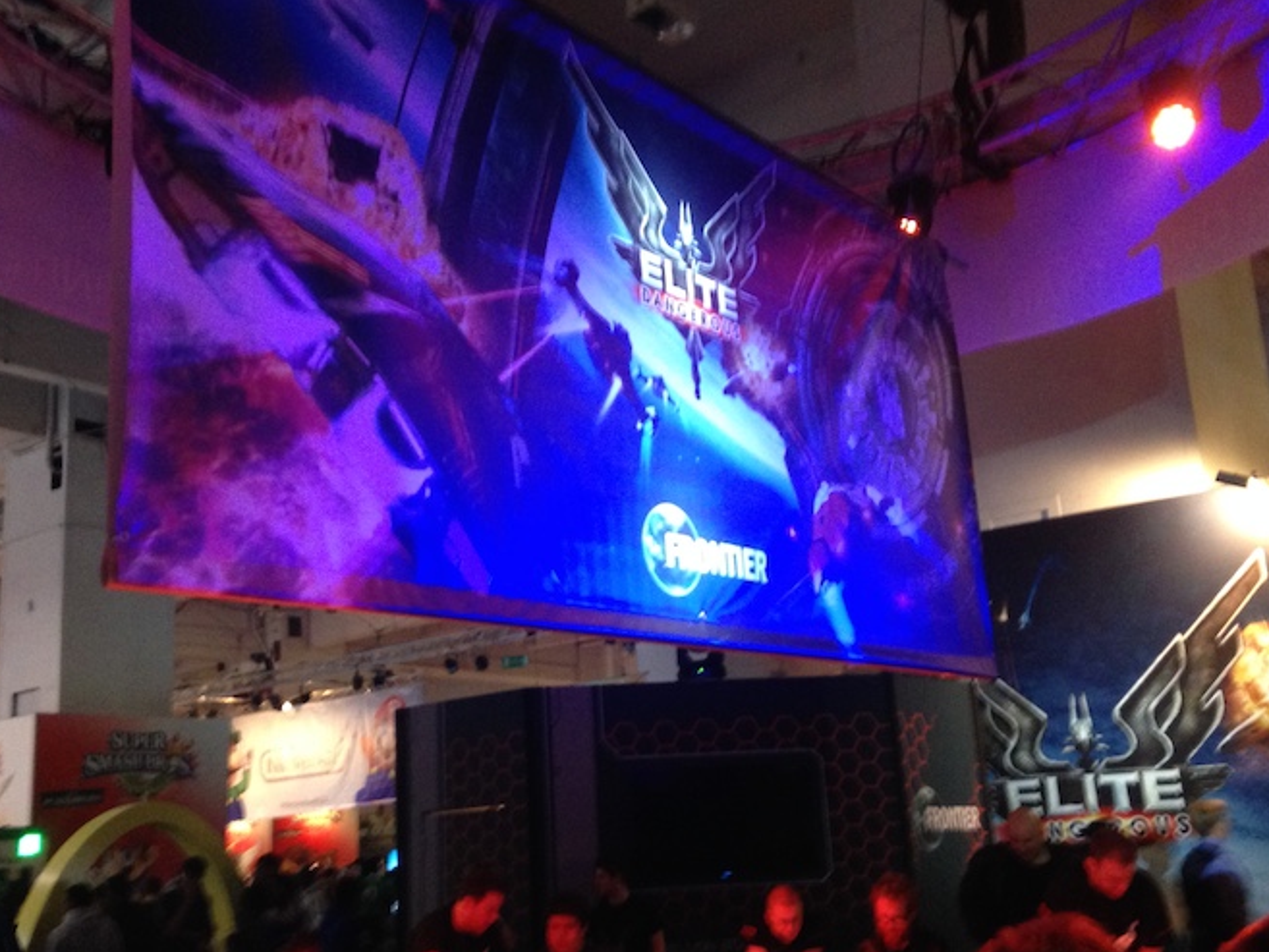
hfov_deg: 45.8
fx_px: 1503
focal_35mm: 41
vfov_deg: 35.1
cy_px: 525
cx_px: 637
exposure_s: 1/20
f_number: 2.4
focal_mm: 4.12
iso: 250
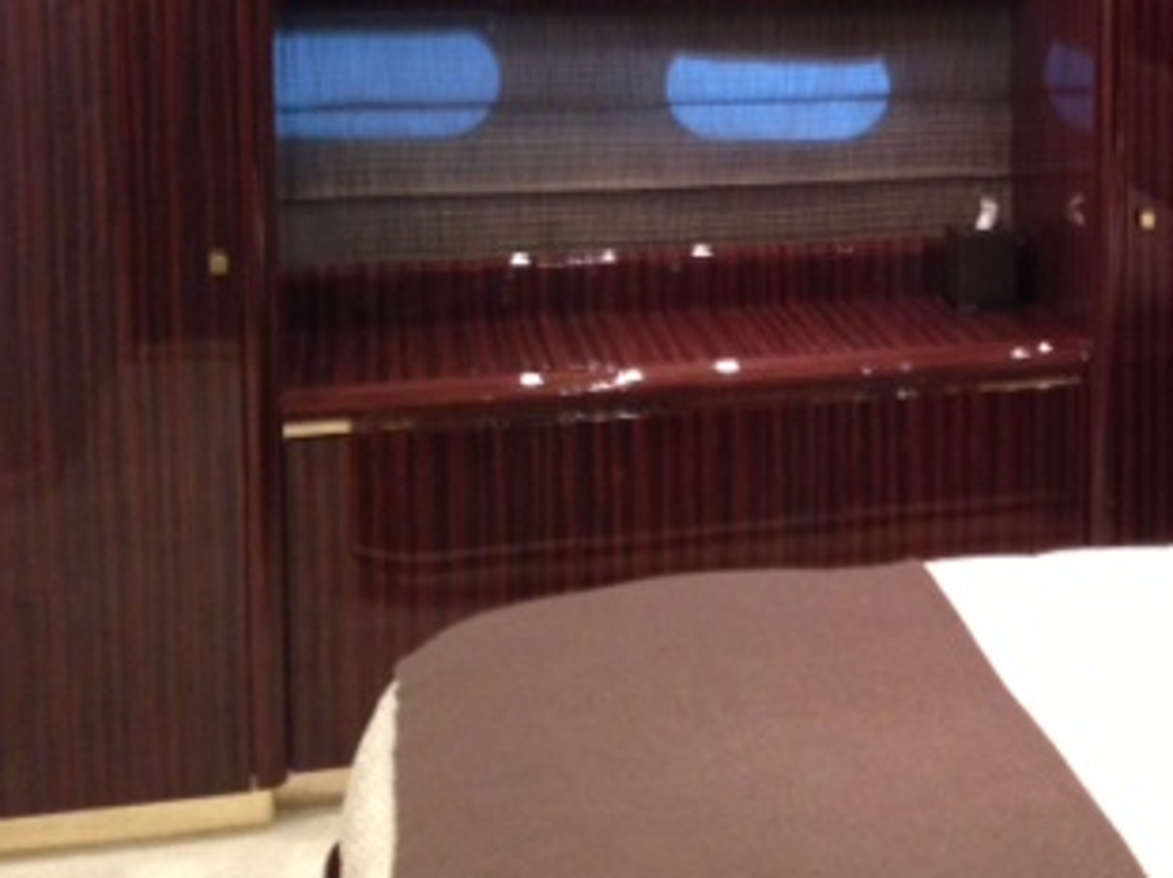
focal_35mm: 68
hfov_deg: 27.1
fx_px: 2303
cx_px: 1158
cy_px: 60
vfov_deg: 21.1
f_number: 2.4
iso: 250
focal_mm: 4.13
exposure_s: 1/20
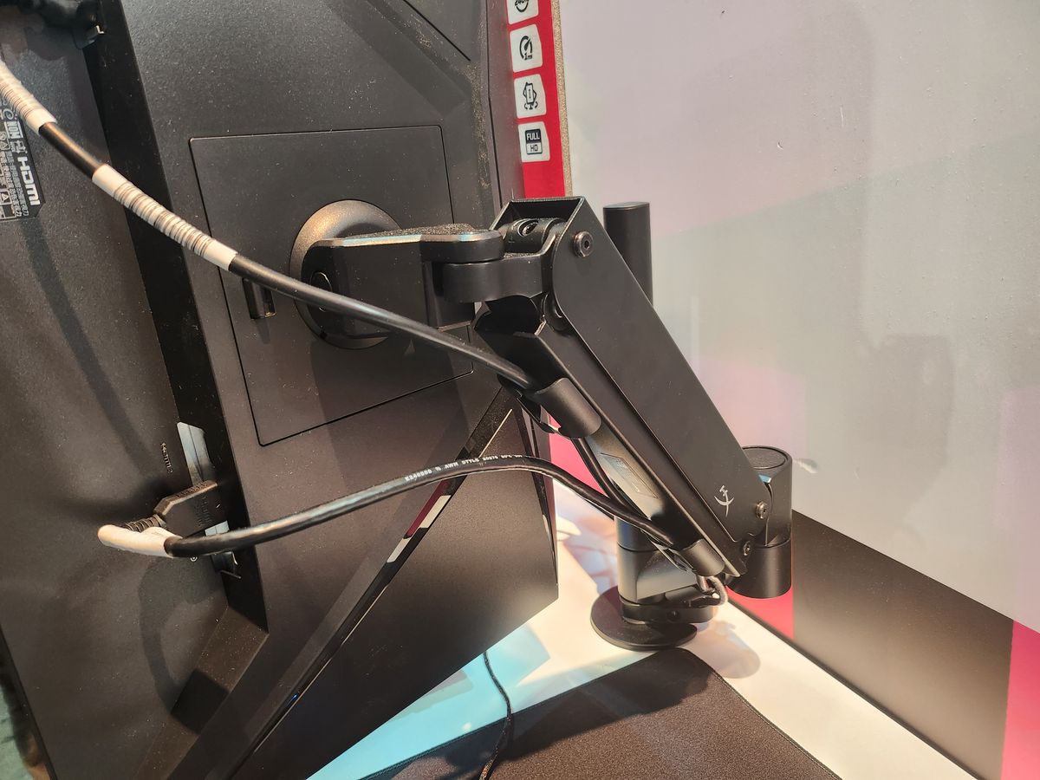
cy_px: 390
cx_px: 520
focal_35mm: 24
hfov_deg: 71.6
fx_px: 721
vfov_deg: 56.8
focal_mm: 5
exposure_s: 1/100
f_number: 1.8
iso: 400
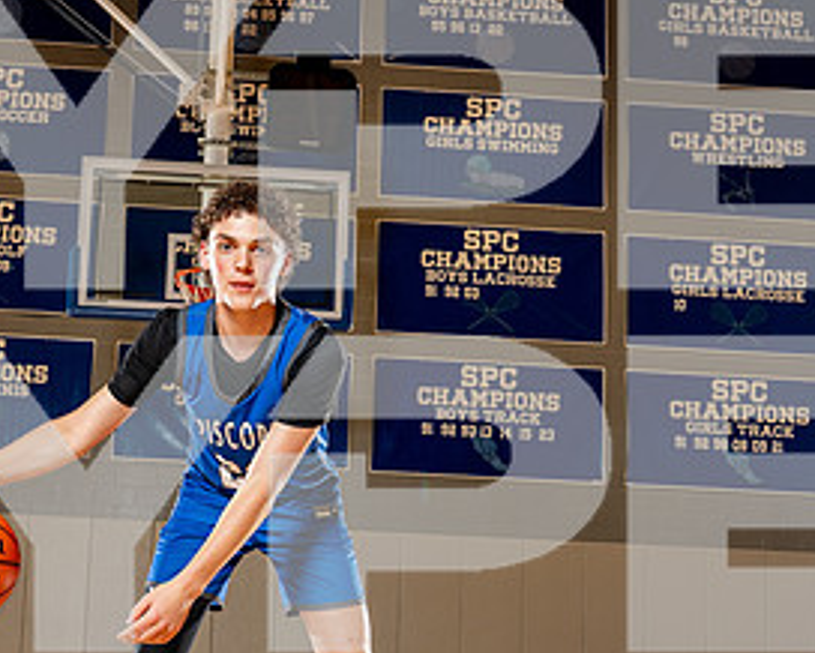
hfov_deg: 34.0
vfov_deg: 27.7
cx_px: 210
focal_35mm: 54
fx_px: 1303
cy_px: 496
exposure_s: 1/250
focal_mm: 27
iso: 320
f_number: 4
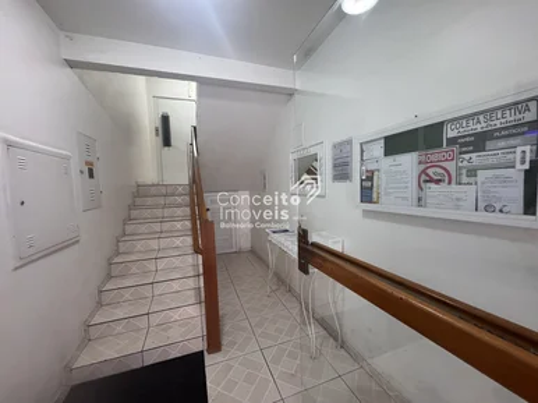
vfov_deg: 85.6
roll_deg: +0.8
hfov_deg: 102.1
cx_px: 269
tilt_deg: -2.7
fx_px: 217
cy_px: 202
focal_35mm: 14
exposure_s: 1/60
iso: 320
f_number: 2.2
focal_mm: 2.22
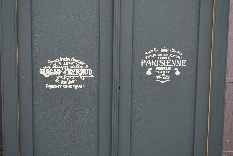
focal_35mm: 57
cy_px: 78
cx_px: 116
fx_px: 369
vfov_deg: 23.8
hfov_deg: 35.0
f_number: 5.3
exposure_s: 1/60
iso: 200
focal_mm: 38
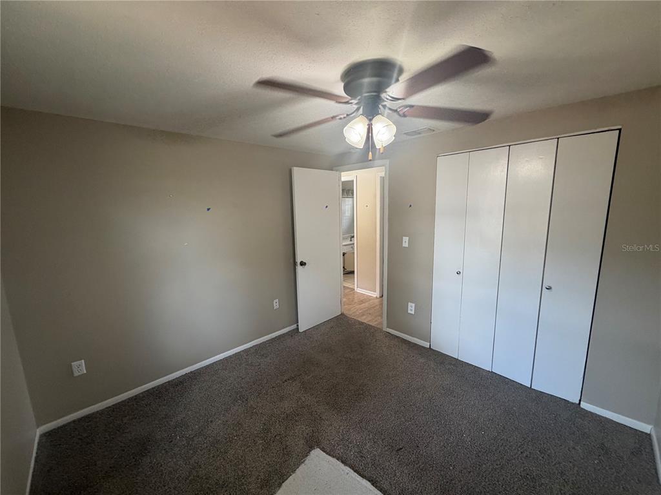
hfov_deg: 102.1
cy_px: 248
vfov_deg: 85.7
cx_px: 330
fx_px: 267
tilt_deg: -10.6
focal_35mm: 14
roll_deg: +1.5
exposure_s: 1/60
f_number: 2.2
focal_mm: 2.22
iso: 250
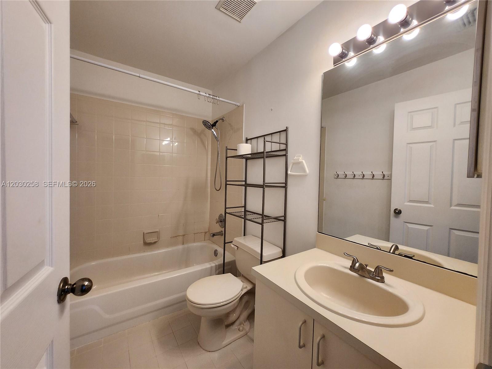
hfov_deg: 106.2
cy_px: 184
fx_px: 185
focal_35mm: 13
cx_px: 246
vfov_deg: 89.9
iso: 100
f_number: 2.2
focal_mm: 1.74
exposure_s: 1/60
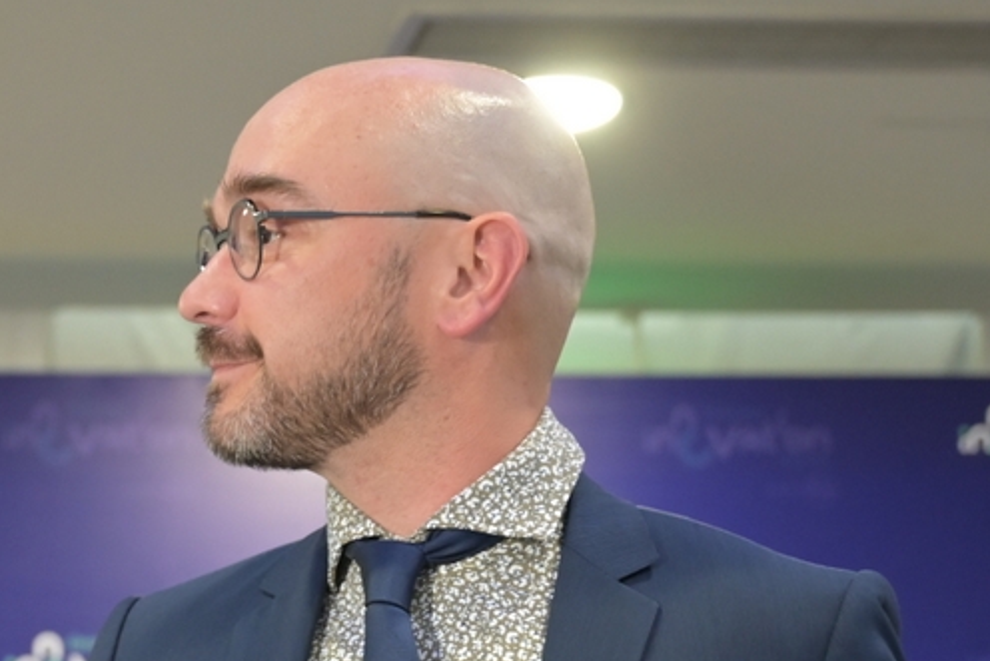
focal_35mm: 113
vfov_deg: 11.8
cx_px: -48
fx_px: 3108
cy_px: 884
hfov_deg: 17.6
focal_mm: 35
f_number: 2.8
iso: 1400
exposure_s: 1/161
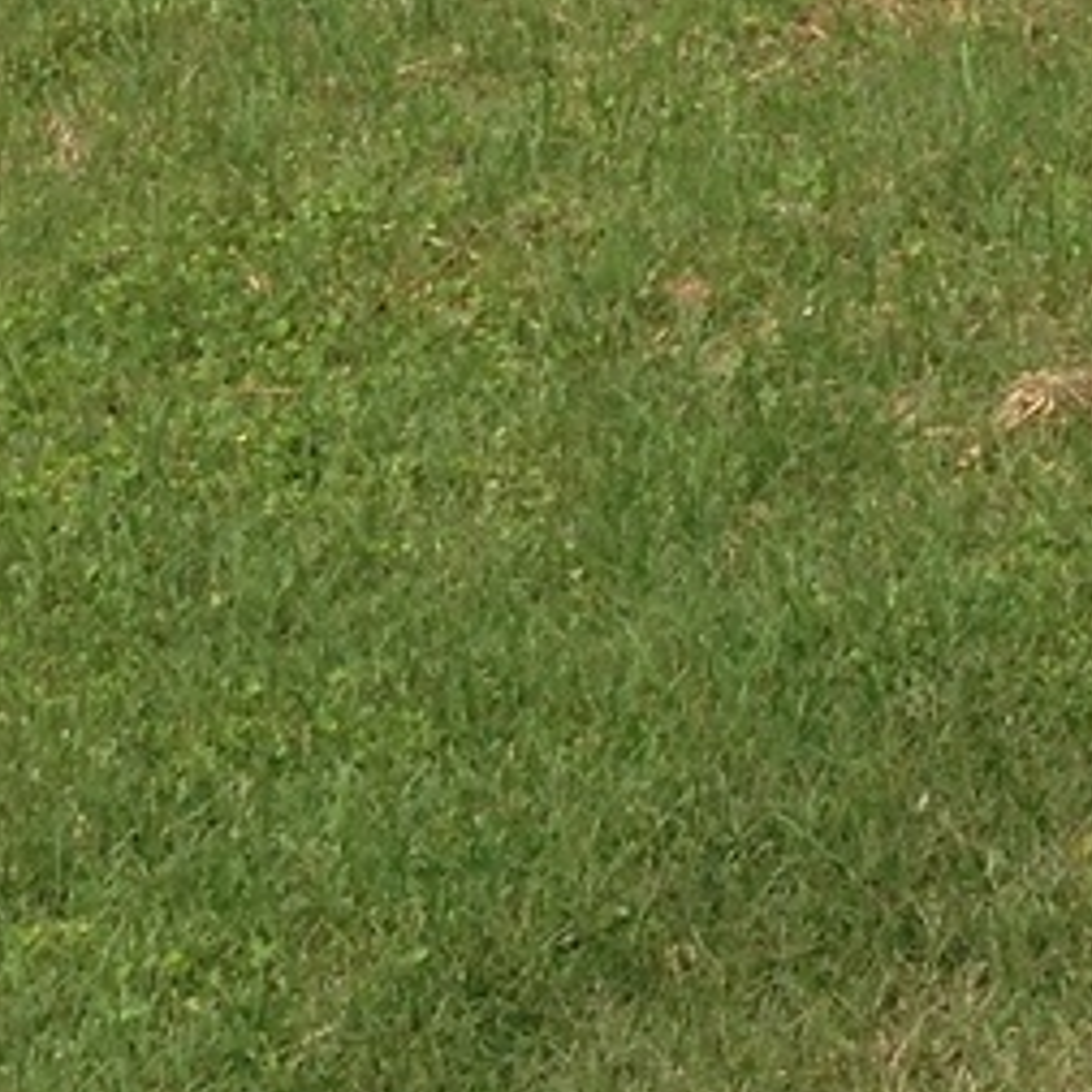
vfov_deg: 10.0
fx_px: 5925
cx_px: 2141
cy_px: -803
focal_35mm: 166
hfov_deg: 9.8
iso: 50
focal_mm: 4.13
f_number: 2.4
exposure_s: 1/1808
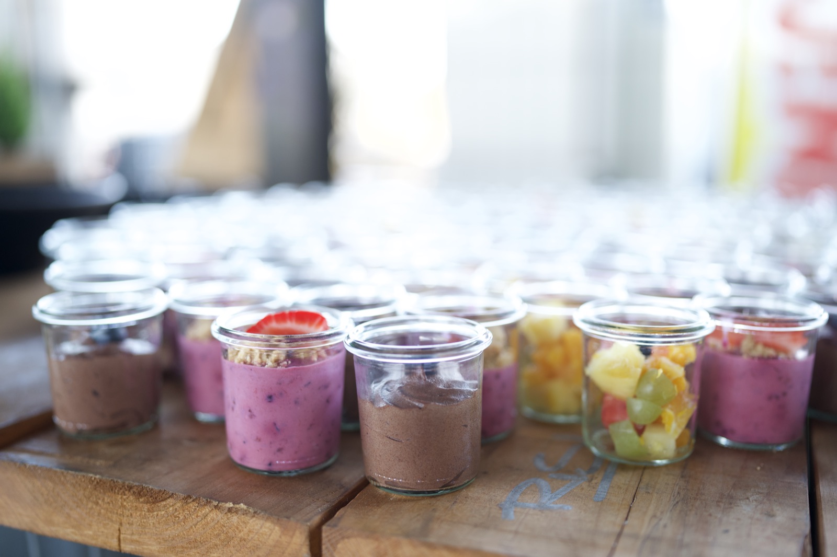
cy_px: 278
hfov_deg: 54.4
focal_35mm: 35
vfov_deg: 37.8
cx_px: 418
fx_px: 814
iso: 500
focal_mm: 35
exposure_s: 1/250
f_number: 1.6
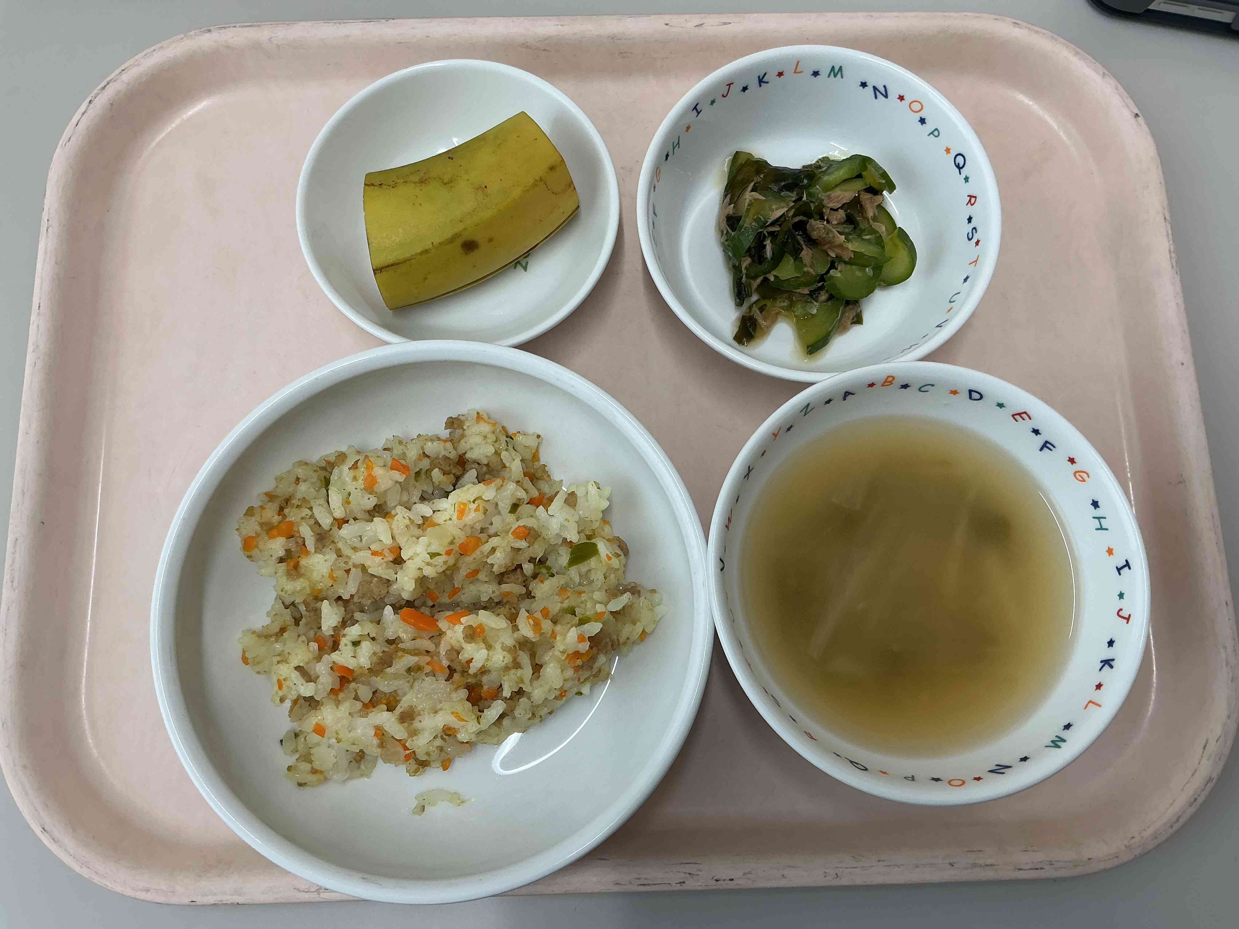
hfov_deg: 61.7
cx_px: 620
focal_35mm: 29
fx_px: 1038
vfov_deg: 48.2
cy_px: 464
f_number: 1.8
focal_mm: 3
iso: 32
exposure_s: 1/100
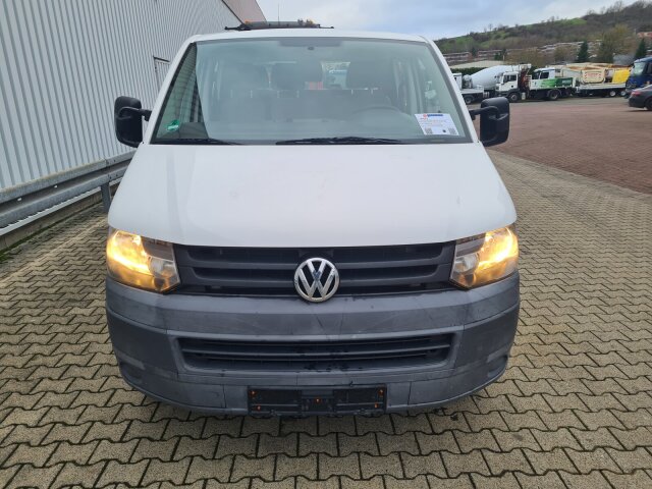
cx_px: 326
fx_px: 490
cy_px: 244
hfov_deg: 67.3
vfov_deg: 53.1
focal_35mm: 26
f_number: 1.8
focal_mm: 5.4
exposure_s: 1/137
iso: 50
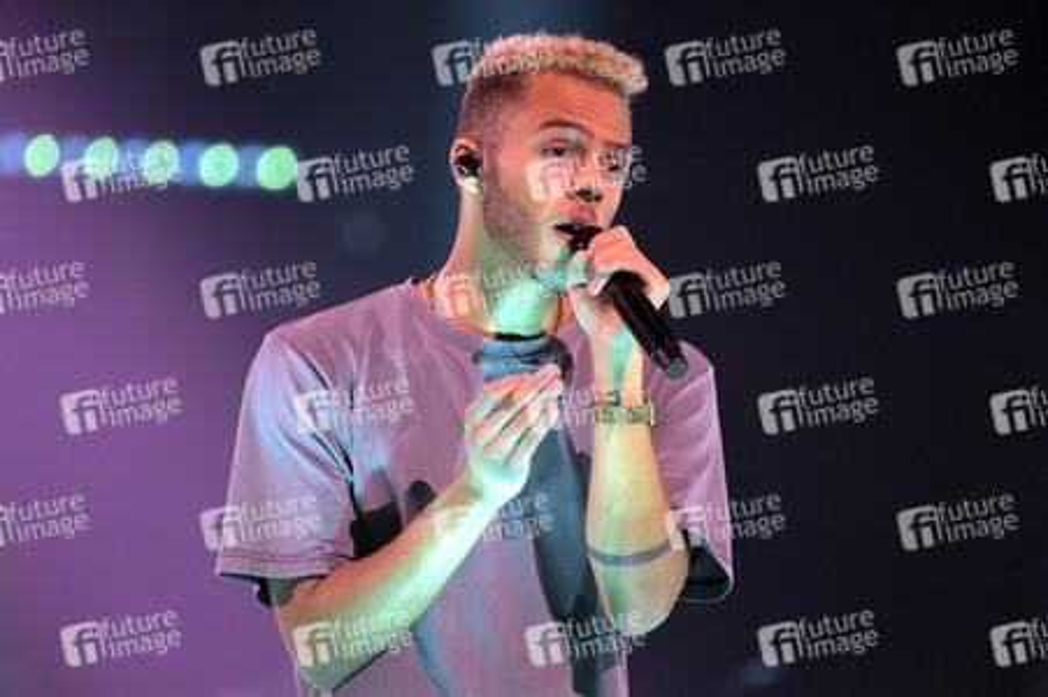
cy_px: 348
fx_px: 14544
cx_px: 524
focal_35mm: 500
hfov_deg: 4.1
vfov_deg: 2.7
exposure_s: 1/400
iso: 8000
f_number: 5.6
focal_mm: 500
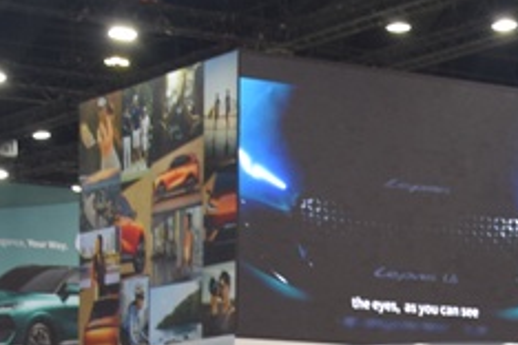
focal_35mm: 169
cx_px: 724
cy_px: 593
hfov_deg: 11.7
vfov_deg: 7.9
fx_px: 2432
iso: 400
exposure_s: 1/100
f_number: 5
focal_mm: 22
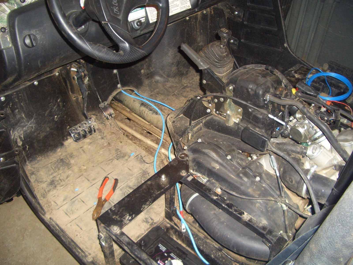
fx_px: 357
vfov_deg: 40.7
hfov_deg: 52.6
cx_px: 176
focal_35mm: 35
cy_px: 132
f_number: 2.6
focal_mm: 5.8
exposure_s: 1/60
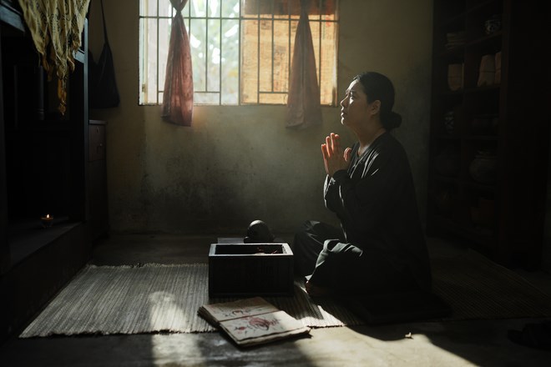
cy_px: 184
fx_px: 536
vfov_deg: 37.9
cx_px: 276
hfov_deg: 54.4
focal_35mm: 35
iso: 160
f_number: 1.8
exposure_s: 1/1000
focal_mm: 35
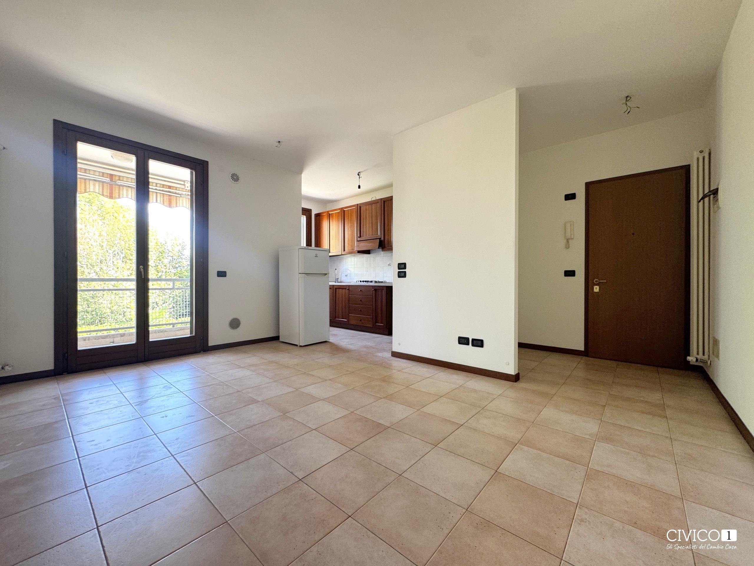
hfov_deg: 102.1
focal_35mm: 14
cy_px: 283
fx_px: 305
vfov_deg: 85.7
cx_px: 377
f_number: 2.2
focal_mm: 2.22
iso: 160
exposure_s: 1/60
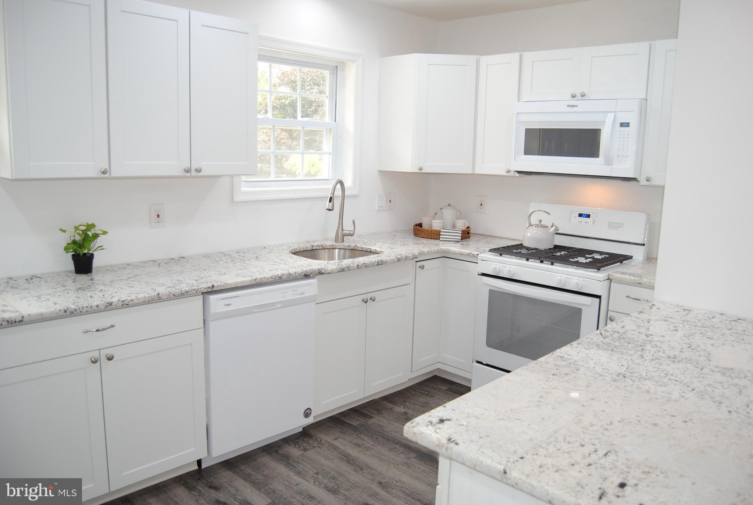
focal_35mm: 27
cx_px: 376
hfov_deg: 67.3
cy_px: 252
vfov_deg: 48.1
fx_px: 566
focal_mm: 18
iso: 400
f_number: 4
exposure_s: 1/125
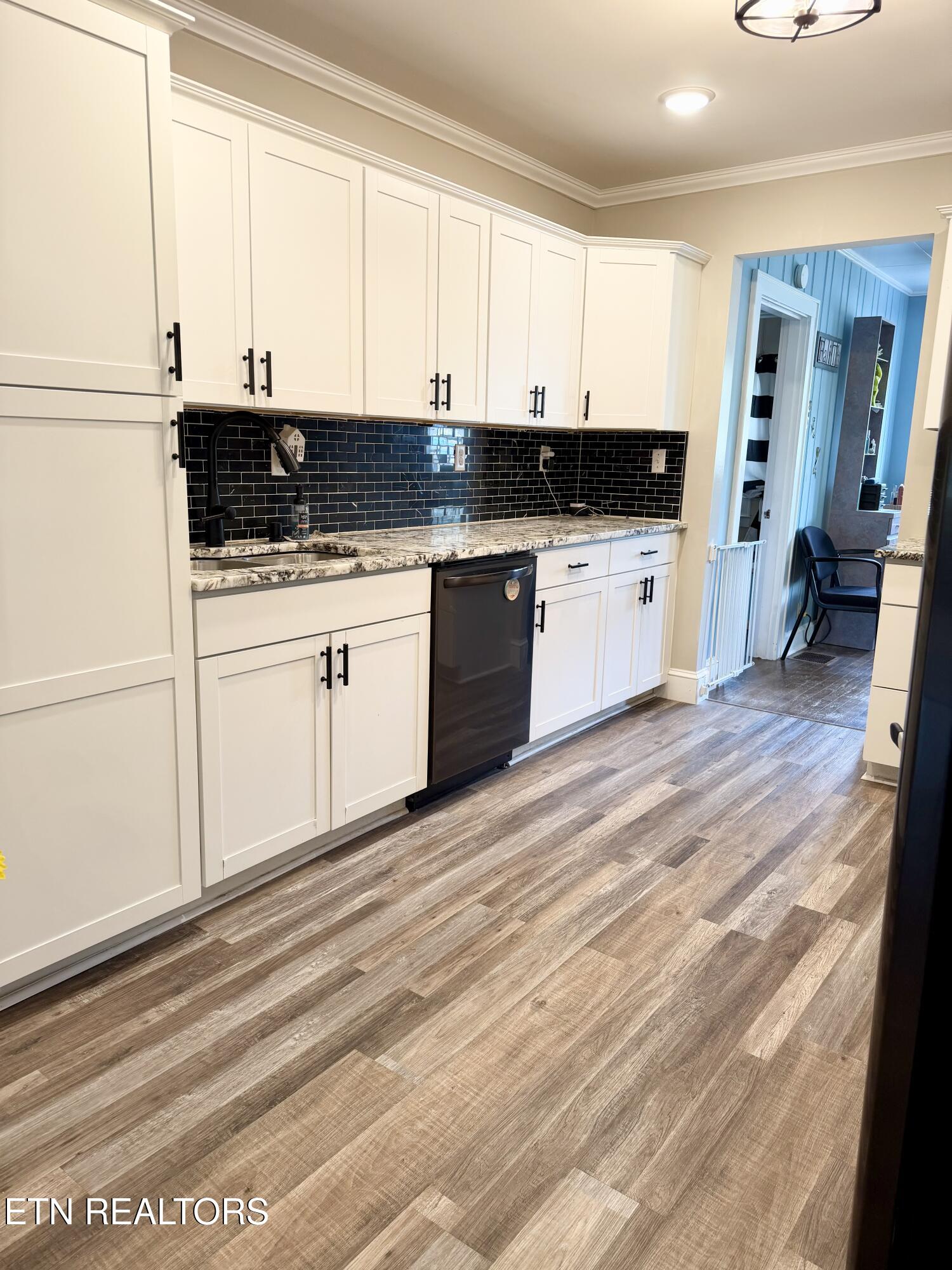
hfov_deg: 56.8
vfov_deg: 71.6
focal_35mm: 24
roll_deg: -1.4
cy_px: 635
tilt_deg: -11.4
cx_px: 476
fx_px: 880
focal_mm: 6.76
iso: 125
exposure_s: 1/60
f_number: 1.78
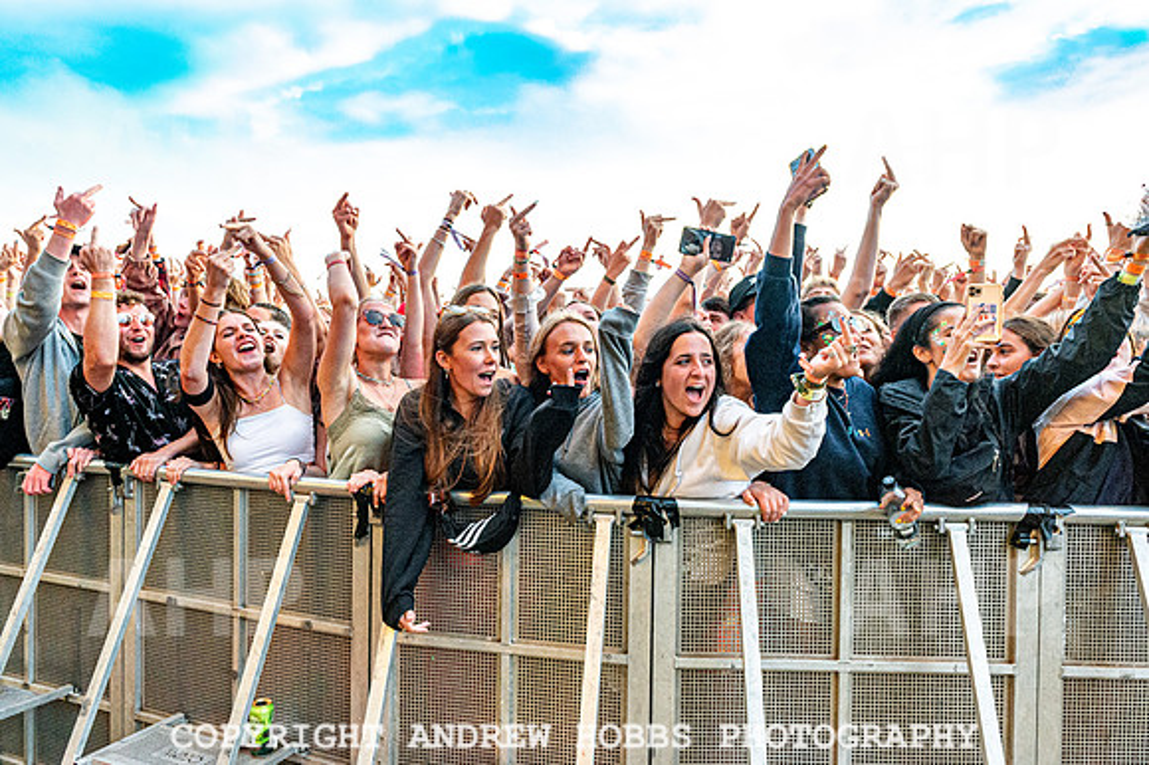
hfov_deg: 72.3
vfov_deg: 51.9
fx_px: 786
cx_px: 574
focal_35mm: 25
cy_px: 382
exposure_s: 1/1000
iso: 4000
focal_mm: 24
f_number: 5.6
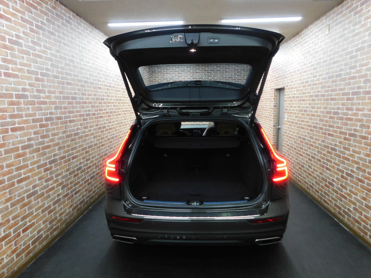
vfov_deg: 58.9
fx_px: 247
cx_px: 186
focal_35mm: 23
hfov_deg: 73.9
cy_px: 139
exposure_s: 1/30
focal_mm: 4
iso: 320
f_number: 3
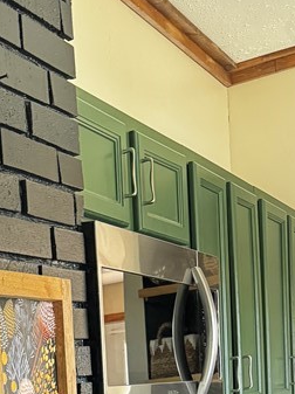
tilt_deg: -8.9
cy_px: 555
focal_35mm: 73
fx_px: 831
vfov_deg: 22.8
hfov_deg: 19.0
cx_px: -57
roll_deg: +6.2
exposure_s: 1/60
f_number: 1.78
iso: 640
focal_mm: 6.76
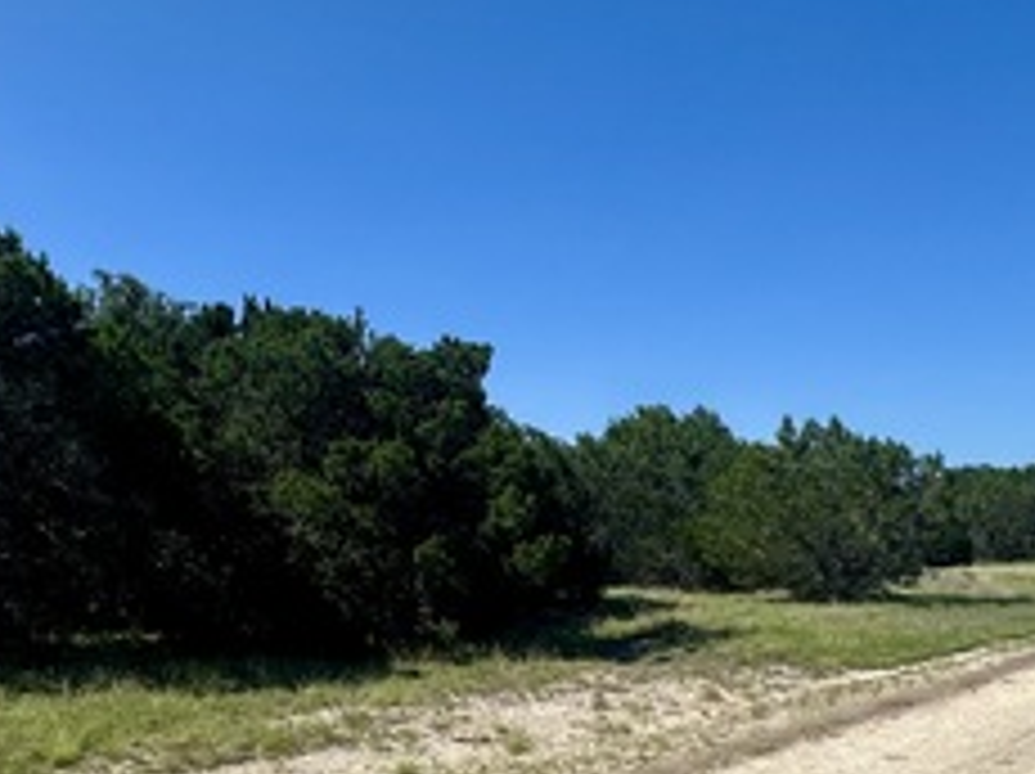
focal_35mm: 39
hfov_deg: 47.3
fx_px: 1165
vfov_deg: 36.7
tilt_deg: +6.0
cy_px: 450
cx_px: 364
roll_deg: +1.5
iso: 40
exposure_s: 1/1715
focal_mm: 2.22
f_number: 2.2
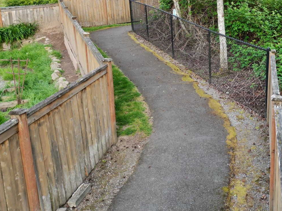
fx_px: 318
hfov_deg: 45.4
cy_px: 60
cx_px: 227
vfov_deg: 36.2
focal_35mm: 39
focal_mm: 6.72
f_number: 1.7
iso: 200
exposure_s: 1/240
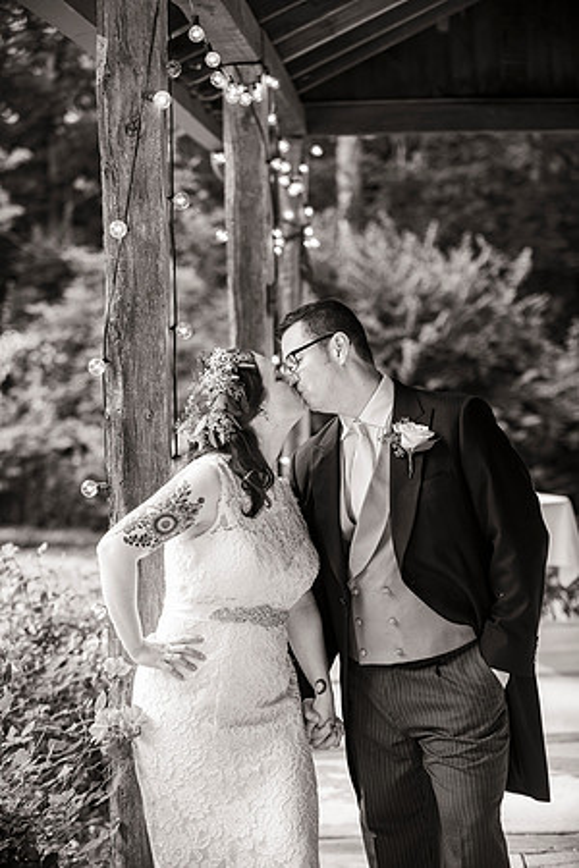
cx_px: 290
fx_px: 1930
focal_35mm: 80
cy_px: 434
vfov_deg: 25.4
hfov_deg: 17.1
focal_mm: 80
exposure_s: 1/320
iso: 400
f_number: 3.2
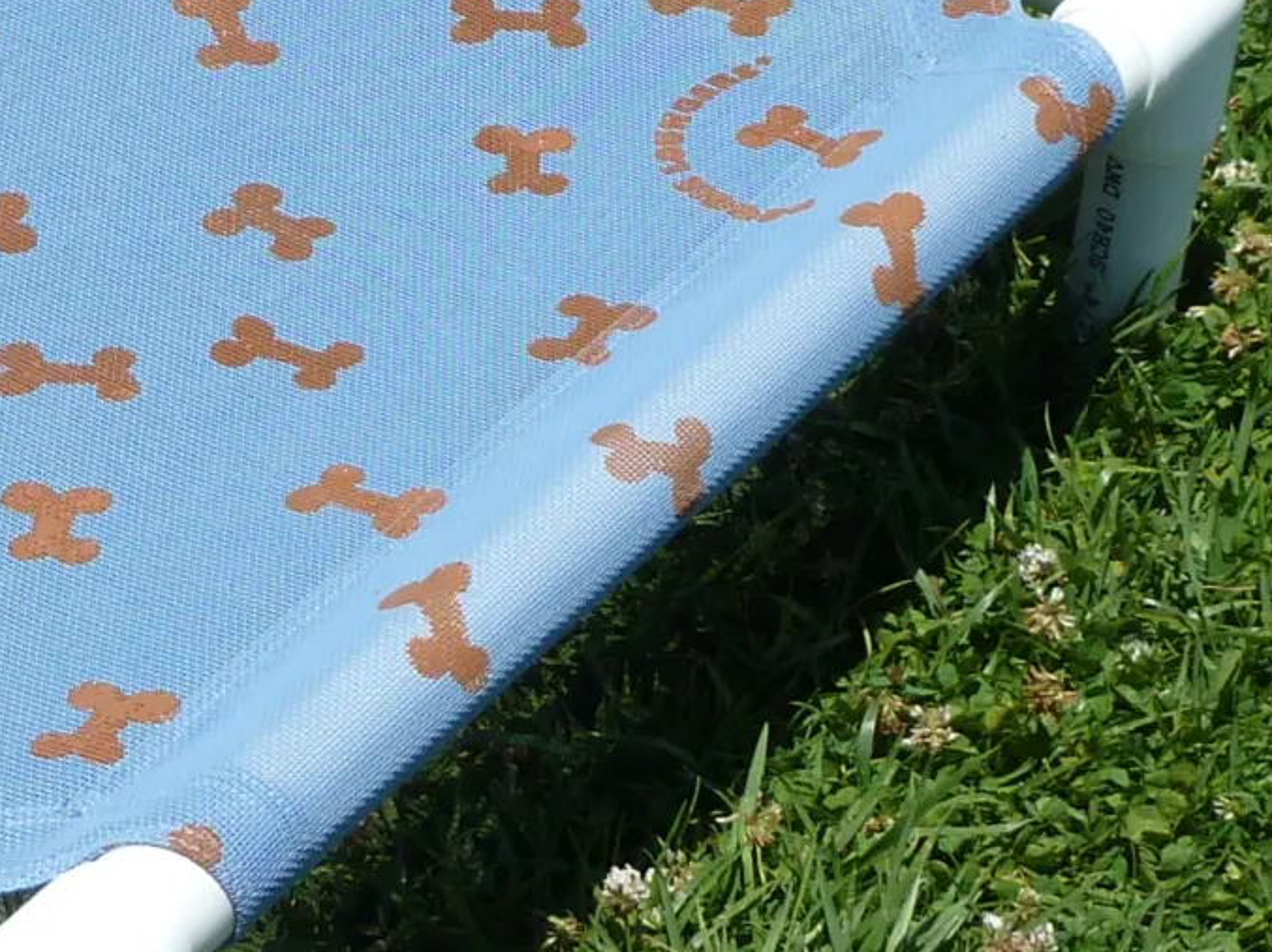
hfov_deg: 13.9
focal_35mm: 140
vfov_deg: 10.6
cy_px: 336
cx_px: -9
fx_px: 5142
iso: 80
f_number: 3.6
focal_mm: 6.1
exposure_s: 1/800
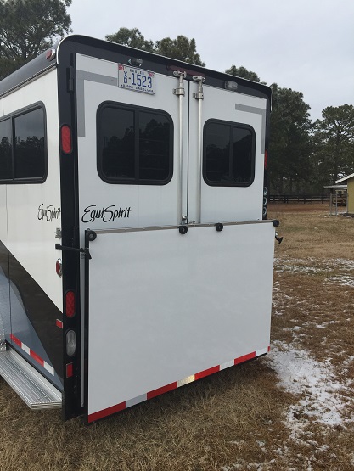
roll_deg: +1.1
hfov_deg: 48.3
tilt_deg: -4.9
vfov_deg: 61.6
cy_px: 236
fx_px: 395
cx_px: 177
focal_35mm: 29
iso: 32
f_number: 2.2
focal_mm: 4.15
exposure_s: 1/1883
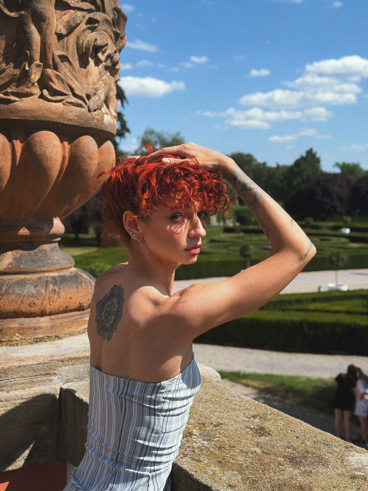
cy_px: 246
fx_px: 680
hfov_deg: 30.3
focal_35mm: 48
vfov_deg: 39.7
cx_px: 184
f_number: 1.78
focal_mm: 6.76
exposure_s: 1/4098
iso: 64
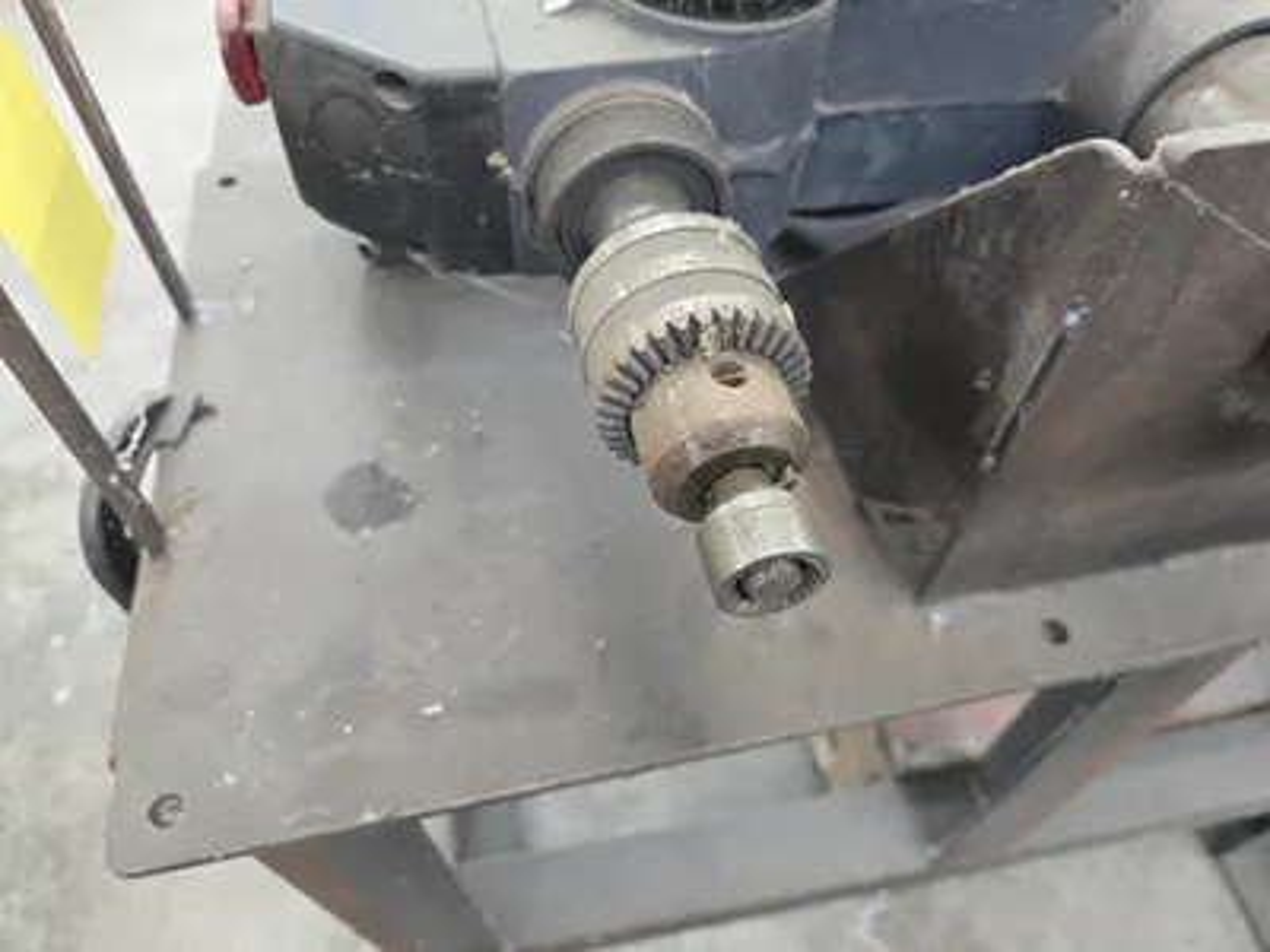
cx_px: 635
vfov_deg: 58.9
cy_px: 476
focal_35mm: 23
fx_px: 844
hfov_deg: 73.9
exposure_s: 1/60
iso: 500
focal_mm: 5.4
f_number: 1.8
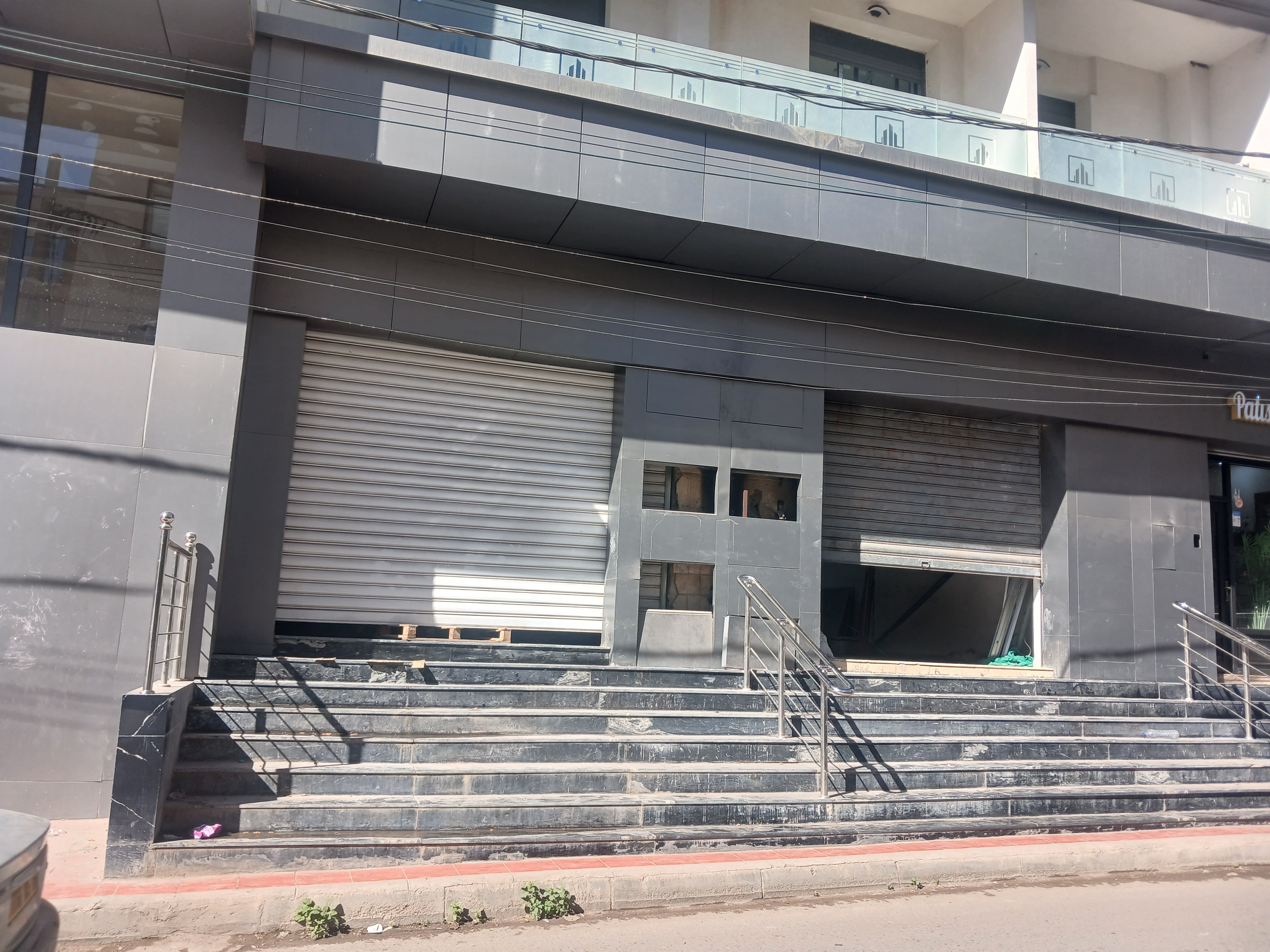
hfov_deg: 65.3
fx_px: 991
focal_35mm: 27
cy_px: 476
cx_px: 635
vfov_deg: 51.4
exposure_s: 1/276
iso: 20
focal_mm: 3.98
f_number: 1.8
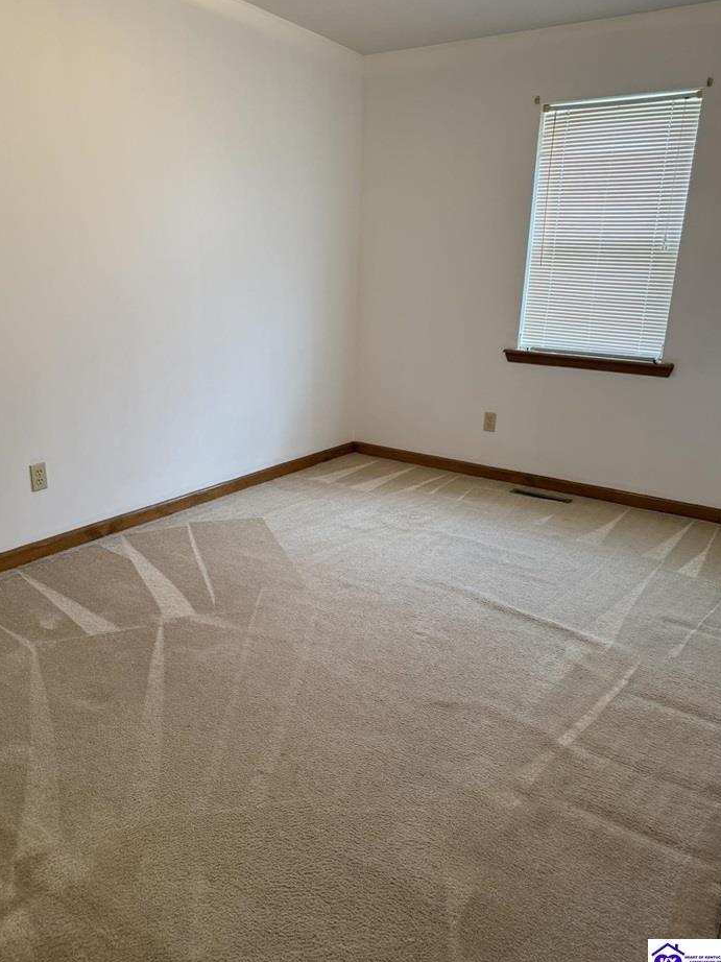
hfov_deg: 54.9
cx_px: 356
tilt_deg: -17.0
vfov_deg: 69.4
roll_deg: -1.7
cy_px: 480
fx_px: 695
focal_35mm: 25
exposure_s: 1/120
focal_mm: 6.76
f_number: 1.78
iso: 200
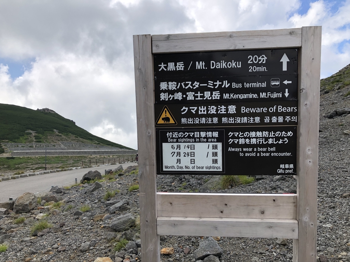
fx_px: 283
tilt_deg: +1.9
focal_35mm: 28
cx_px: 175
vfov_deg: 49.7
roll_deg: +0.1
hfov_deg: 63.4
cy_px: 131
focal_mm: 3.99
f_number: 1.8
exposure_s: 1/1919
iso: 20
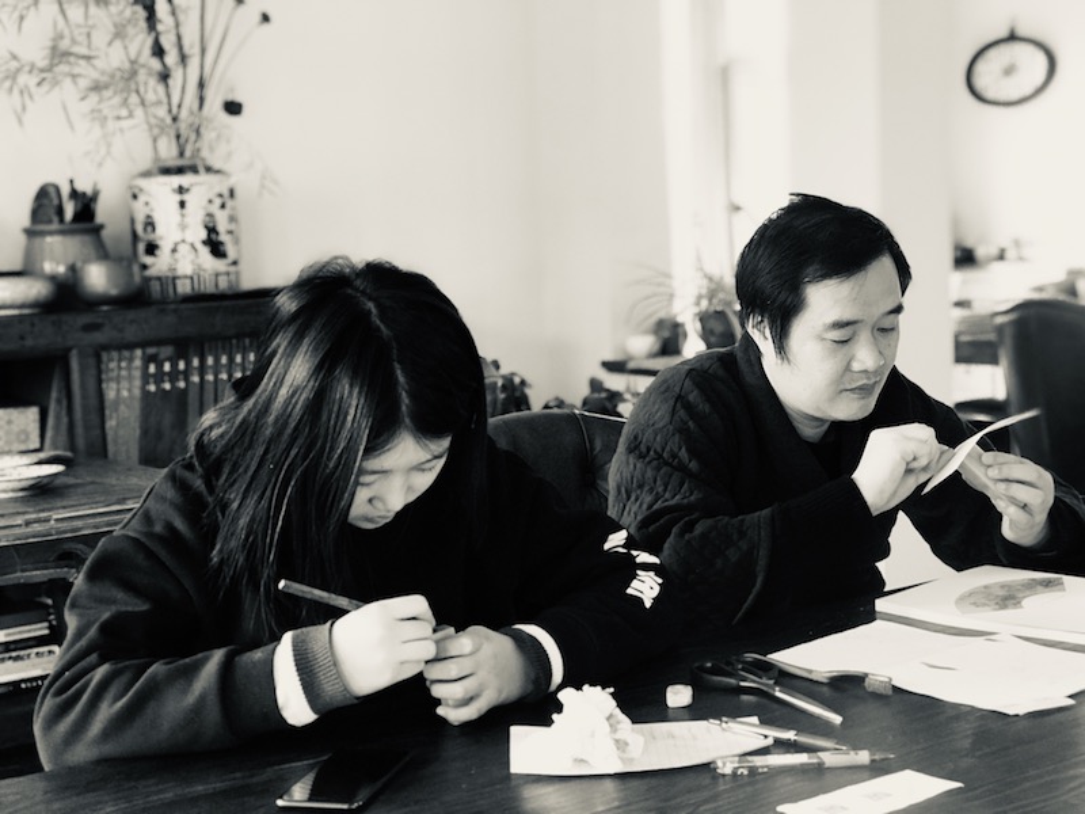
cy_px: 407
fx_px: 1787
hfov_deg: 33.8
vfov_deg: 25.7
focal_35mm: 57
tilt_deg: -6.1
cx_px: 542
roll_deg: +2.4
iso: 125
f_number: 2.8
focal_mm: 6.6
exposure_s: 1/50
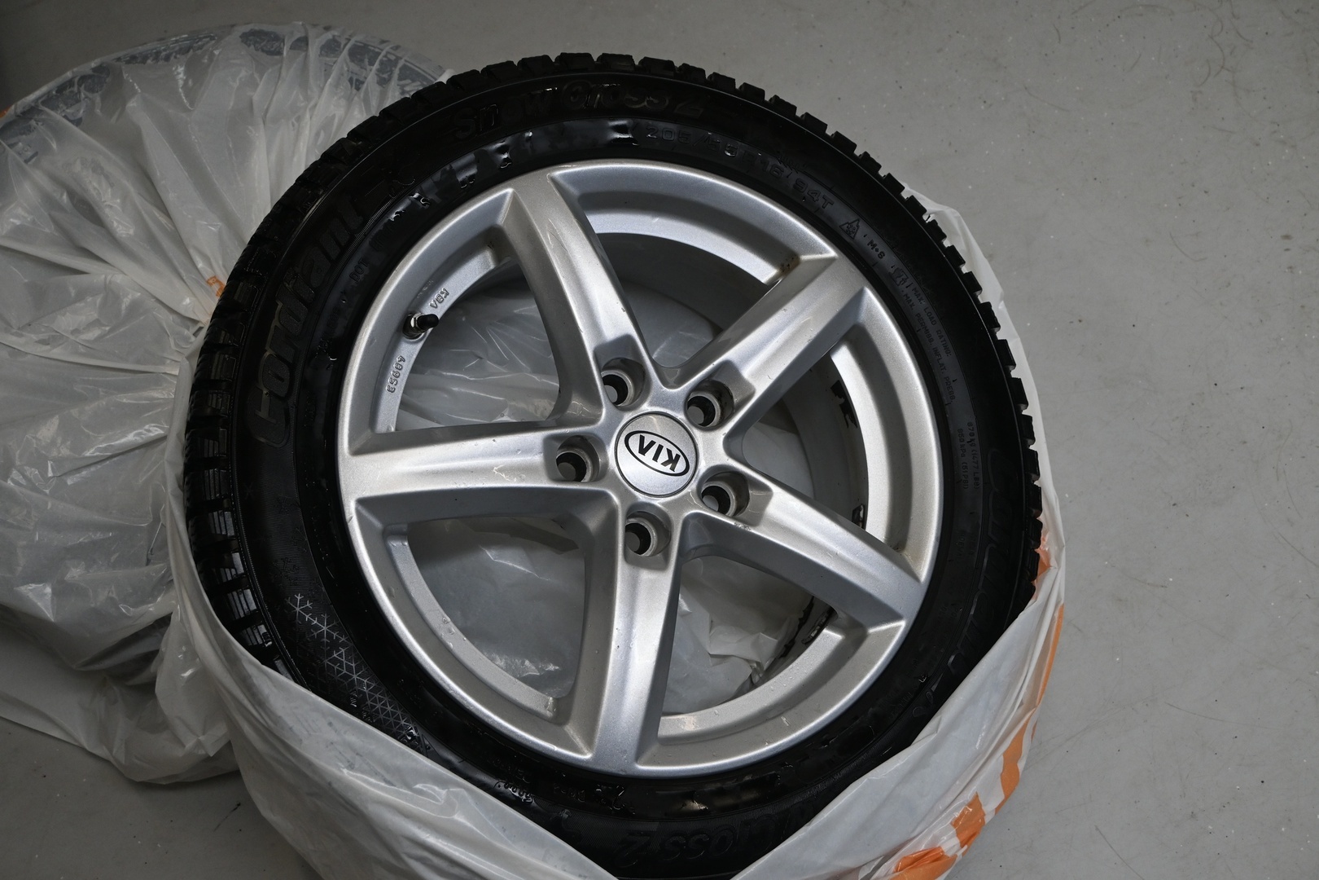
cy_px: 440
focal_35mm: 37
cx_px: 660
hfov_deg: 52.2
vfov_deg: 36.2
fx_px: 1346
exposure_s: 1/100
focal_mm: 24.5
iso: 1000
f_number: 5
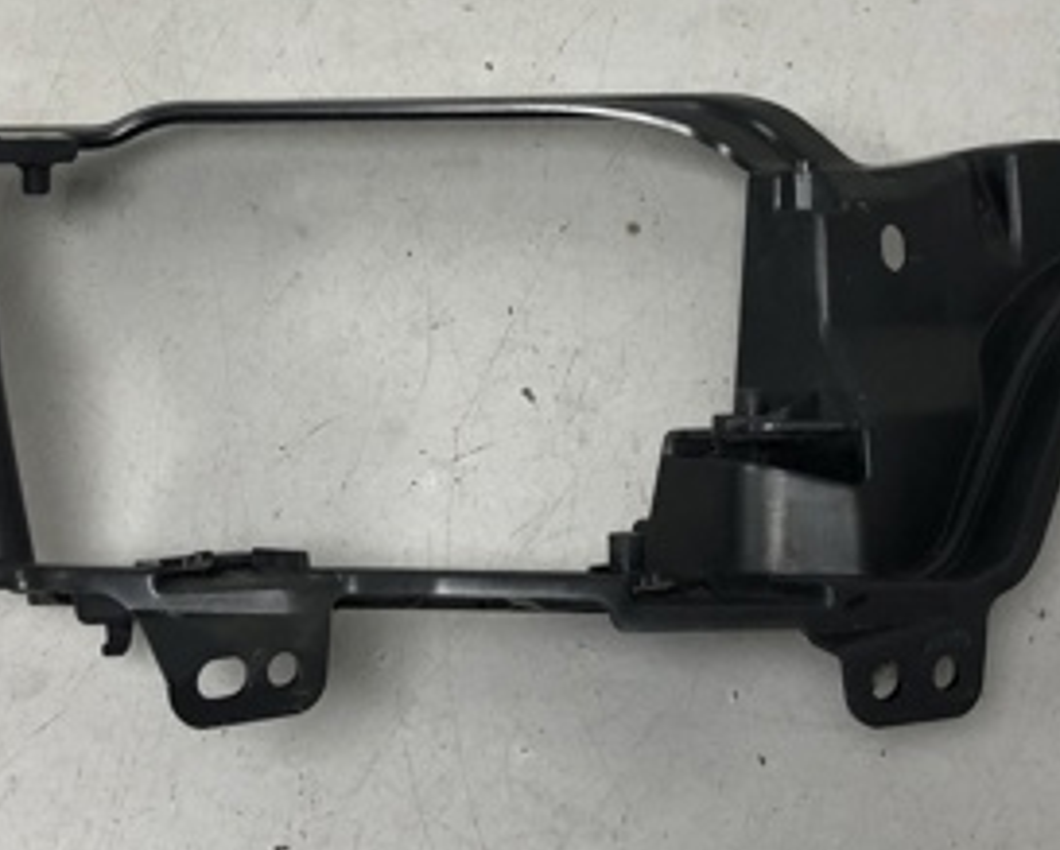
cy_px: 276
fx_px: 2010
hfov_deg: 29.5
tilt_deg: -60.7
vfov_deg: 23.8
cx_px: 450
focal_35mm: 64
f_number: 1.8
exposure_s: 1/33
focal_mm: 4
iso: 40
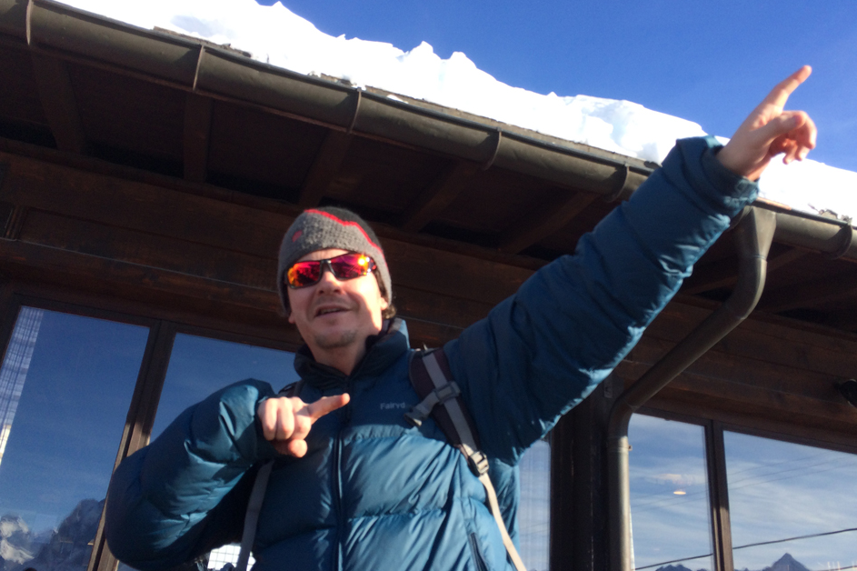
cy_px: 259
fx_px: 761
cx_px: 431
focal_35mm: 32
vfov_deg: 41.0
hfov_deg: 58.7
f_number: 2.2
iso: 32
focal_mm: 4.15
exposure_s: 1/1026
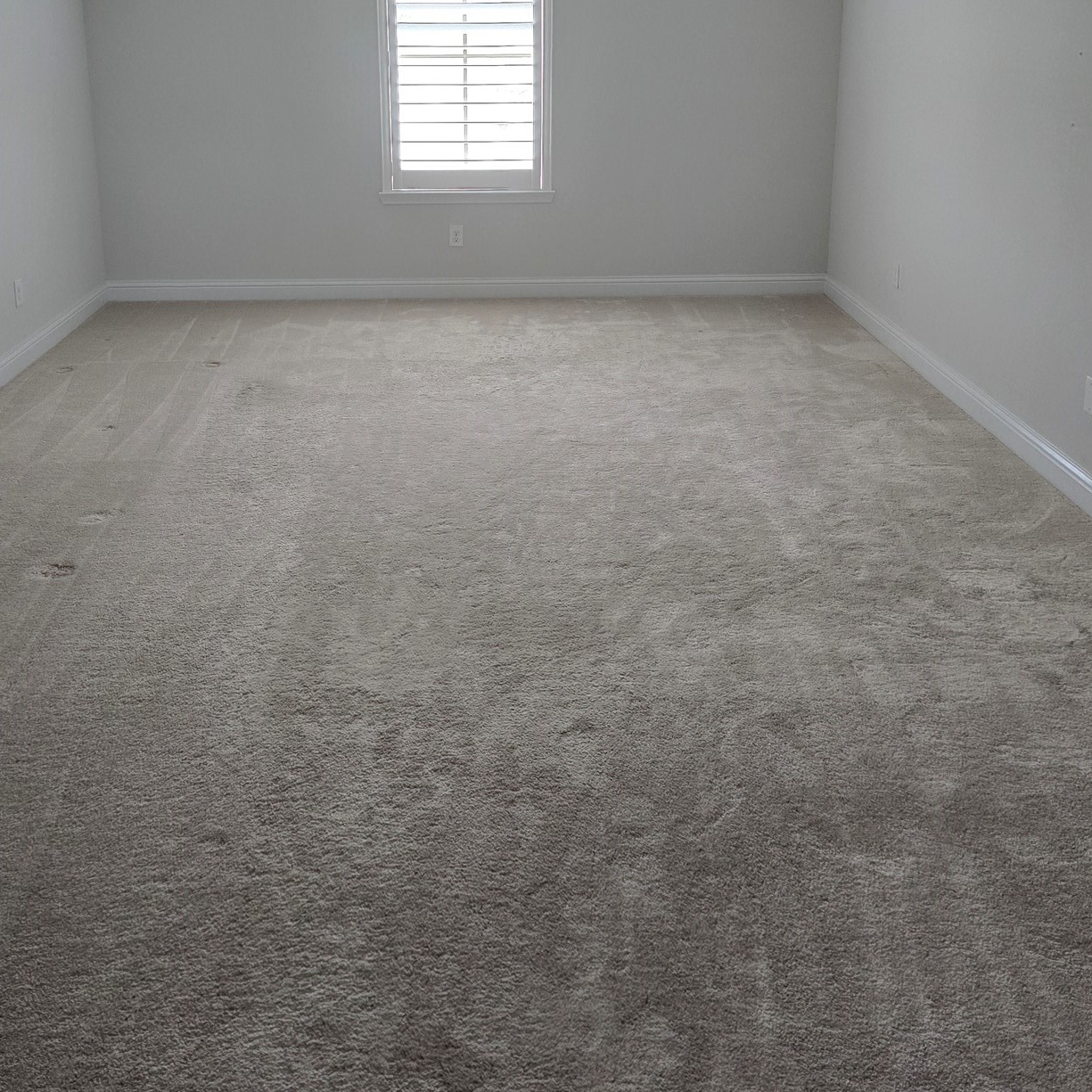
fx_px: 1213
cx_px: 476
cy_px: 299
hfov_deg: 48.3
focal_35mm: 34
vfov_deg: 47.0
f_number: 1.7
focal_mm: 6.3
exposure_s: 1/120
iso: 400
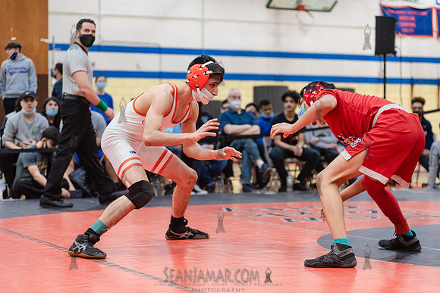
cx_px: 220
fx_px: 978
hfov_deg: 25.4
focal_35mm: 80
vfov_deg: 17.1
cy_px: 146
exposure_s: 1/400
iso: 4000
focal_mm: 80
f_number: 3.5
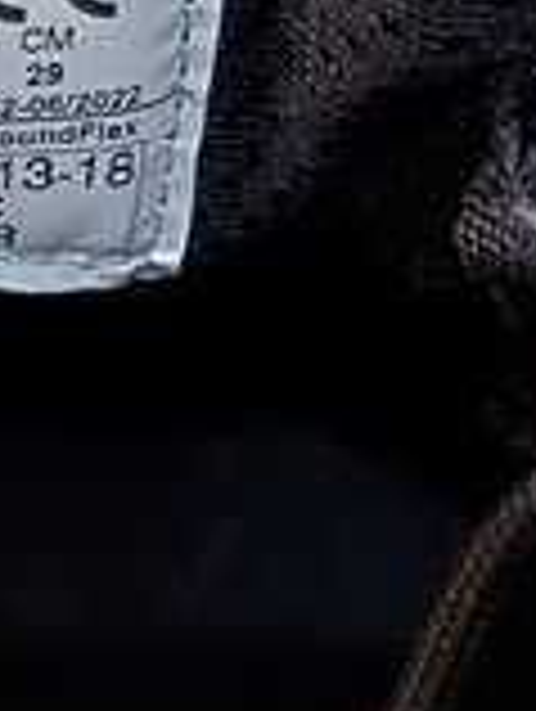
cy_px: 70
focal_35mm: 78
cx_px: 7
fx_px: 1606
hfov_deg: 18.5
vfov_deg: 24.3
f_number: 1.9
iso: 1163
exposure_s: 1/24
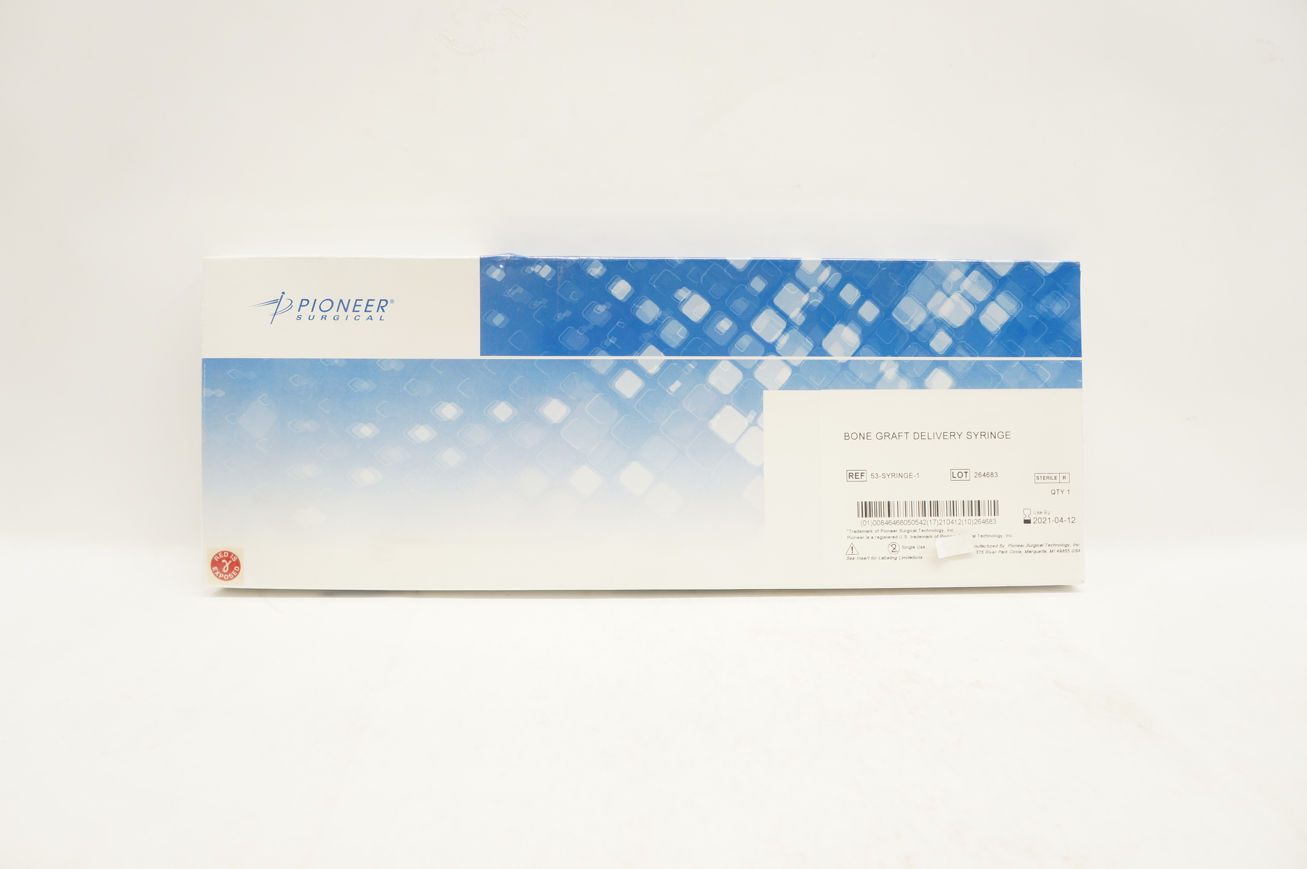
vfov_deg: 47.8
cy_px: 434
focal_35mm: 27
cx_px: 654
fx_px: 979
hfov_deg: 67.4
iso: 200
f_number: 6.3
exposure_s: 1/25
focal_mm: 18
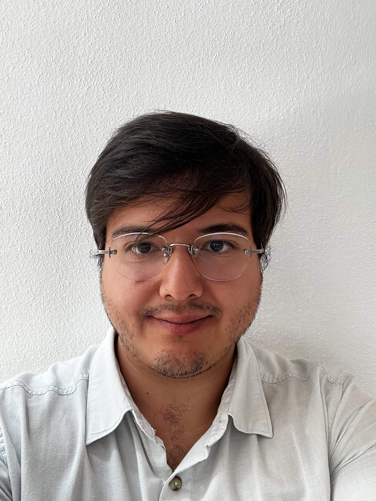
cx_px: 188
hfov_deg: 46.8
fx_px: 434
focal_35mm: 30
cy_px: 250
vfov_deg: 60.0
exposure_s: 1/63
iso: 100
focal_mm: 2.71
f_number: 2.2
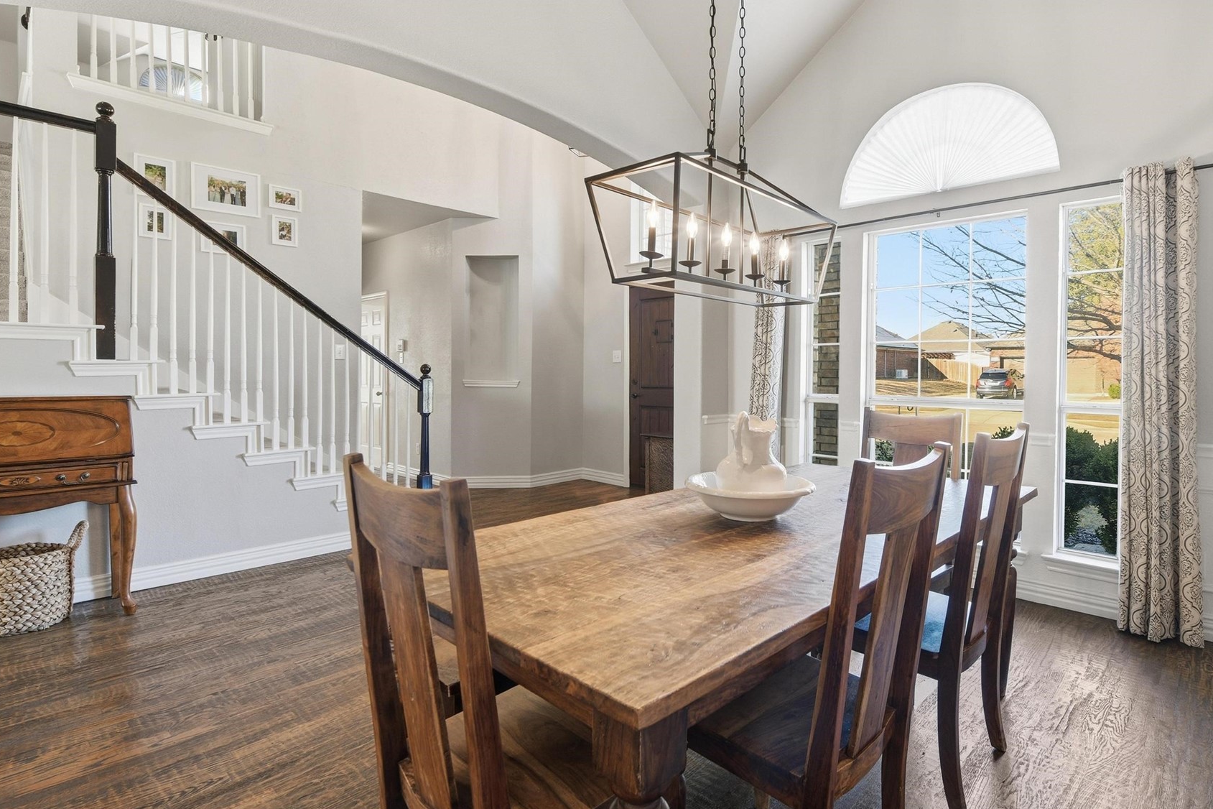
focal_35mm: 18
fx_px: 606
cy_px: 371
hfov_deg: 89.8
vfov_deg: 67.3
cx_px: 654
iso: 100
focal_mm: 14
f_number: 9
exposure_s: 1/50
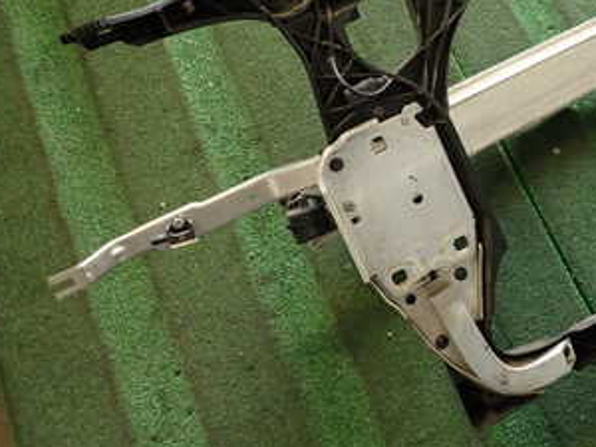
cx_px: 568
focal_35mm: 50
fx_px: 861
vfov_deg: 28.2
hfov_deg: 35.3
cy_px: 62
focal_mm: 4.5
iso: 200
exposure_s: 1/60
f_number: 2
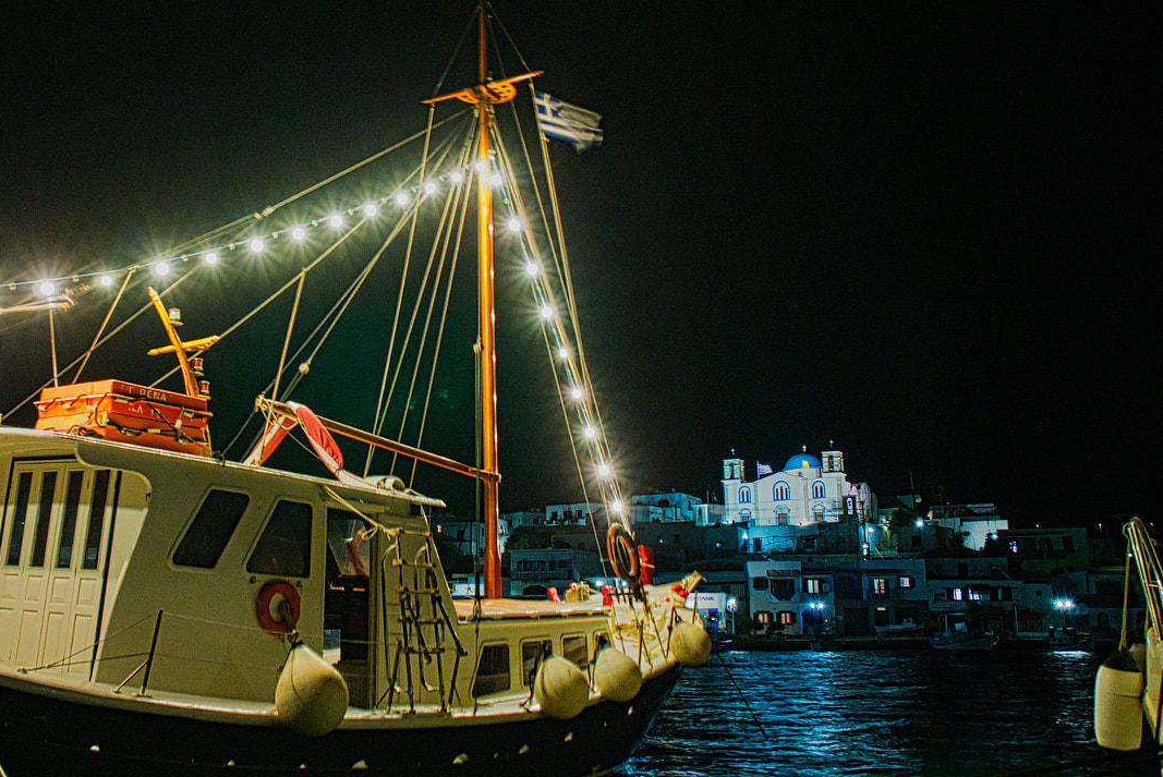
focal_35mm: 36
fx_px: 1164
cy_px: 320
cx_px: 379
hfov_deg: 52.0
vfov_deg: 36.8
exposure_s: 1/2.5
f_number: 4
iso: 1600
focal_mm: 16
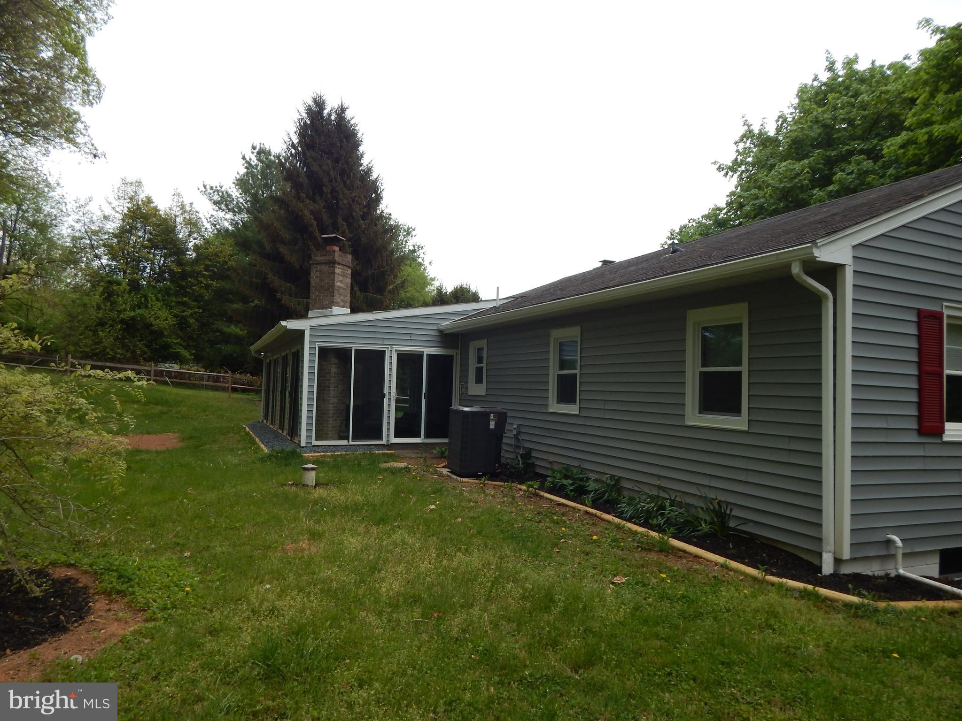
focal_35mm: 22
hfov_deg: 76.4
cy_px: 360
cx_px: 481
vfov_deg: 61.1
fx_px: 611
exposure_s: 1/800
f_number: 3
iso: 125
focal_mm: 4
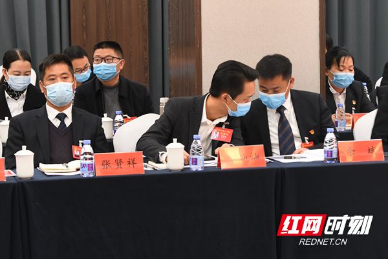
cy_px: 130
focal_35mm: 70
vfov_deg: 19.5
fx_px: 754
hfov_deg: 28.8
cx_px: 194
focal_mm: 70
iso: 1600
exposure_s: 1/15
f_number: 5
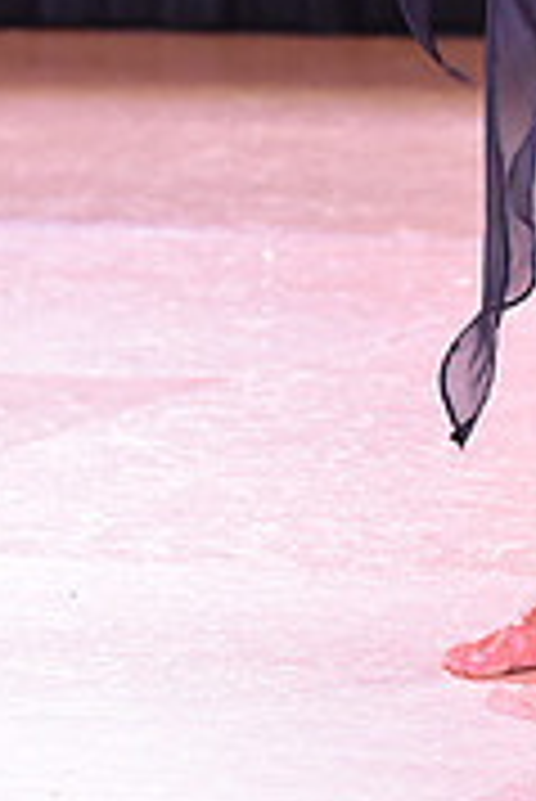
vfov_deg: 3.3
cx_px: 700
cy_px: -378
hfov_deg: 2.2
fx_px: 13819
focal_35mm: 620
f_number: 5
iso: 2500
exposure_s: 1/250
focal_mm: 190
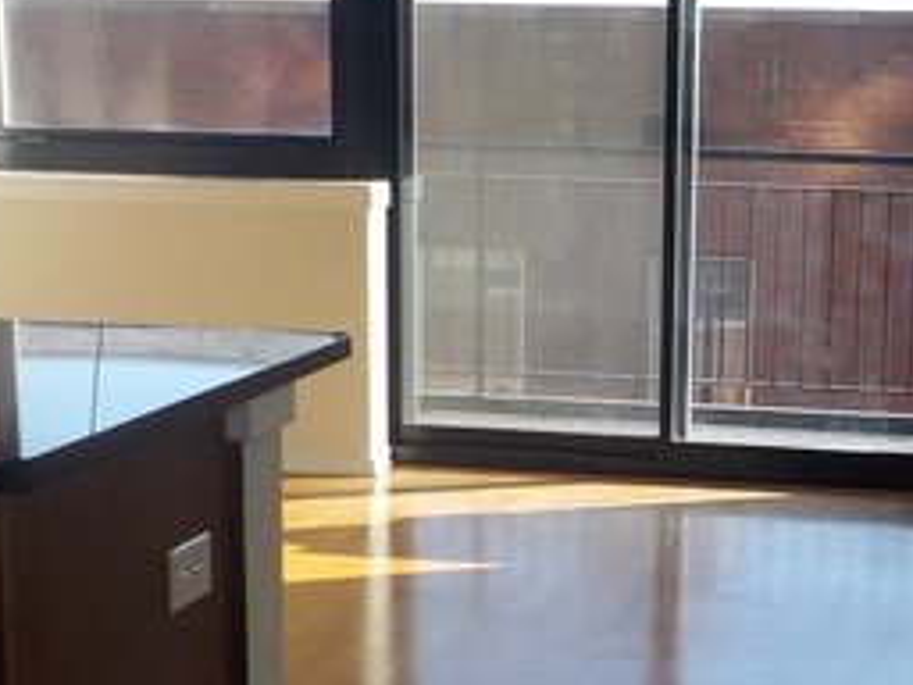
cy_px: 460
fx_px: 1978
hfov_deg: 25.5
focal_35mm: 75
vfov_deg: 19.6
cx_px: 745
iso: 125
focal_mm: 4.1
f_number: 3.3
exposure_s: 1/200
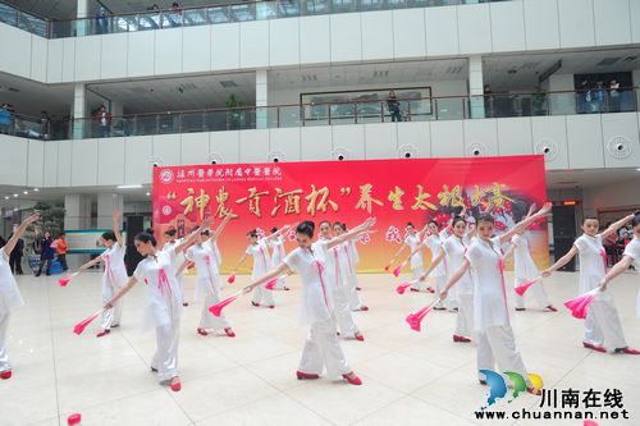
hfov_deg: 86.9
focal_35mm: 19
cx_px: 320
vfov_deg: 64.5
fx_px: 338
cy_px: 213
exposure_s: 1/100
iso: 2000
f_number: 5
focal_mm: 19
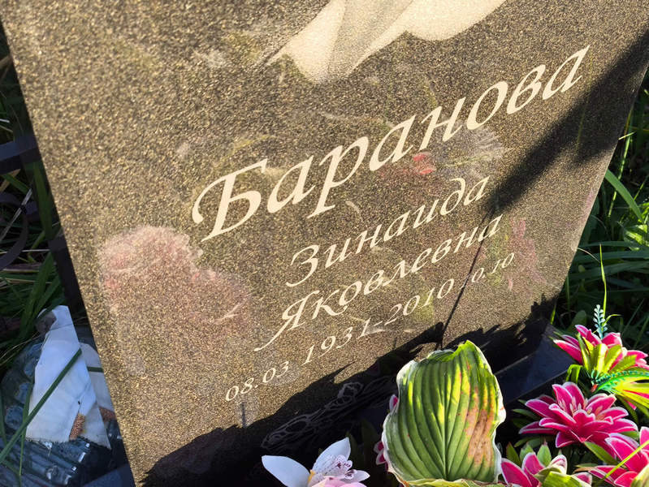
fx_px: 938
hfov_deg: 38.2
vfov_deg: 29.1
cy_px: 244
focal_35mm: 50
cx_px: 324
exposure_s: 1/184
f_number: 1.7
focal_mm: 4.71
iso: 50
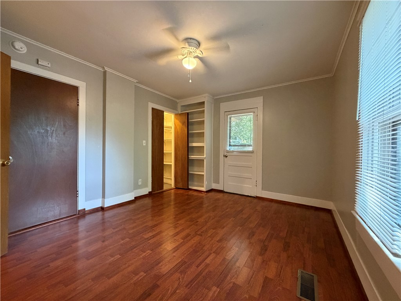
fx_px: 162
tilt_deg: +0.0
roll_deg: -1.0
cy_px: 150
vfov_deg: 85.7
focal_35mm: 14
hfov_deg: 102.1
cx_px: 200
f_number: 2.2
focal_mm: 2.22
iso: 500
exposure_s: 1/60
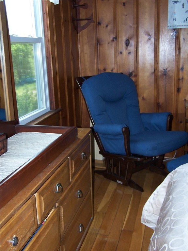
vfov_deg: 46.8
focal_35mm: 40
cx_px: 94
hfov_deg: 36.0
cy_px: 126
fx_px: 290
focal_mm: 6.7
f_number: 2.8
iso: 140
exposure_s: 1/60
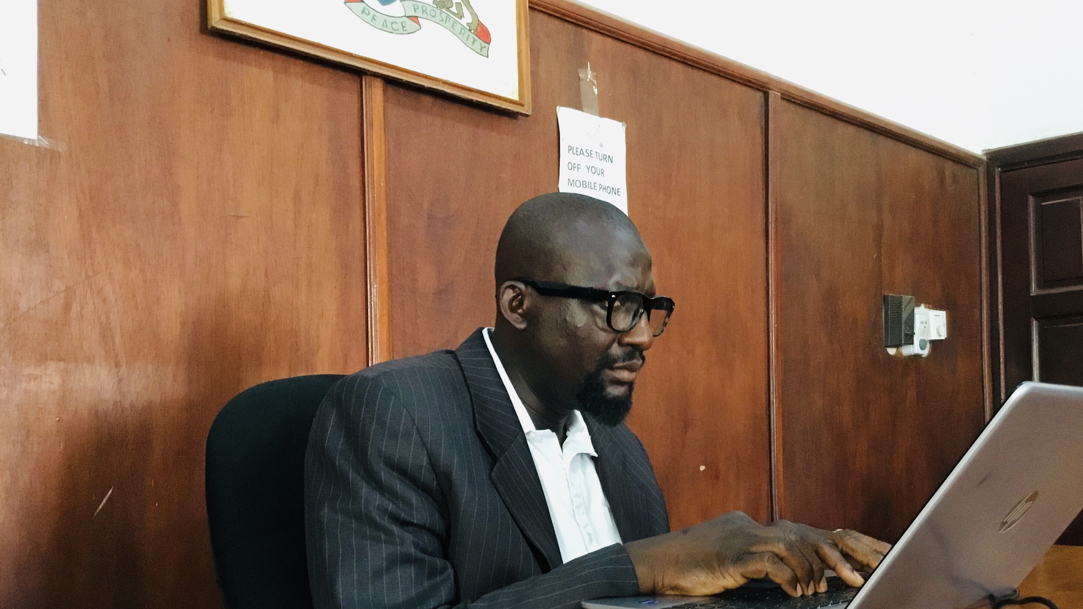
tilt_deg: +2.5
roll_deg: +0.7
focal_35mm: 38
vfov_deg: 30.9
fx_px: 1091
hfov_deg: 52.8
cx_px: 554
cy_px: 422
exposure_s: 1/25
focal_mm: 3.3
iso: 200
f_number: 2.4
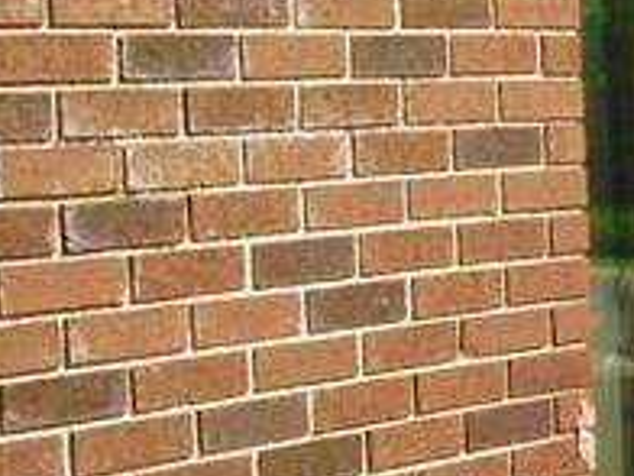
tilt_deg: -5.2
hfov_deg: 10.0
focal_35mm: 172
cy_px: 233
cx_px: 1543
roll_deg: +2.0
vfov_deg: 8.6
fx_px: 3150
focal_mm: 4.12
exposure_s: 1/1695
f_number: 2.4
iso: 50
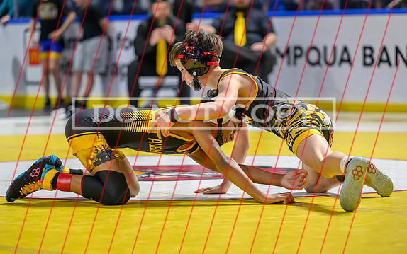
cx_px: 183
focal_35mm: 155
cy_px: 107
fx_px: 1720
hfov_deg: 13.5
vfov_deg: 8.5
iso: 2800
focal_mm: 135
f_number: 2.8
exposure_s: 1/800
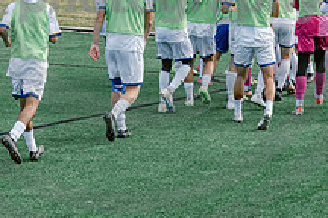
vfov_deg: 7.3
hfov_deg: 10.9
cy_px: -20
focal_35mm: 188
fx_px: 1713
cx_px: 125
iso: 640
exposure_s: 1/800
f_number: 5.6
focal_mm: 70
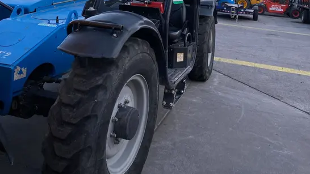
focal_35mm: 38
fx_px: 312
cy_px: -24
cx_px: 156
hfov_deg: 52.8
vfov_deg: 28.0
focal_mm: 4.25
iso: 32
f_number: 1.8
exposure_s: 1/552
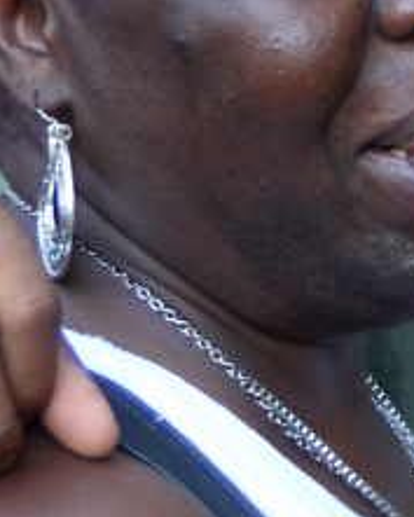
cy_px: -213
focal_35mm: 415
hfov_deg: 3.7
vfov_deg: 4.6
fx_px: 6352
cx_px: 868
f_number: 2.8
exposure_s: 1/60
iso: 200
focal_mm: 16.9
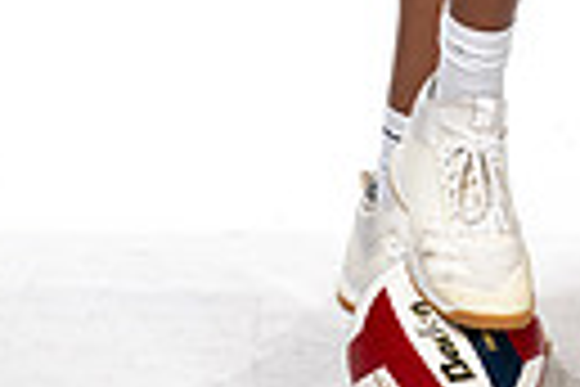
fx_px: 3641
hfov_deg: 9.1
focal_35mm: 226
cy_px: -526
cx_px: 427
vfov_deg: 5.9
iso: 400
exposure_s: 1/320
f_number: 7.1
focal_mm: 65
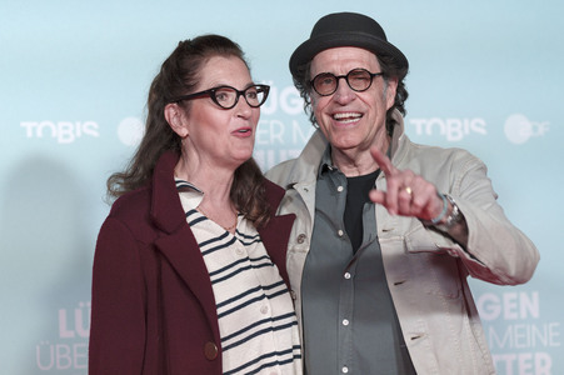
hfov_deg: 19.8
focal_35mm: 103
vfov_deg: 13.3
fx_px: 1612
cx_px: 282
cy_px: 188
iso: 500
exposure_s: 1/250
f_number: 2.8
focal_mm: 103
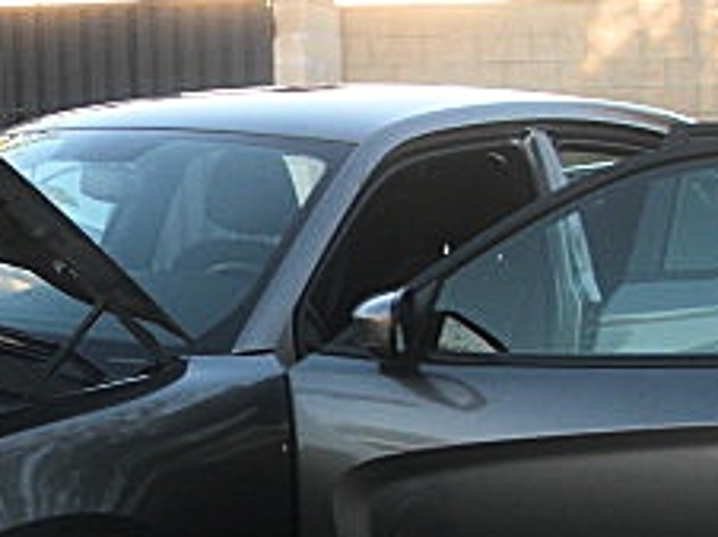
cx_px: 105
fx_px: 2113
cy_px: 407
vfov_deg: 14.4
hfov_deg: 19.0
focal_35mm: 102
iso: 50
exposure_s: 1/100
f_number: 2.8
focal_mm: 6.3
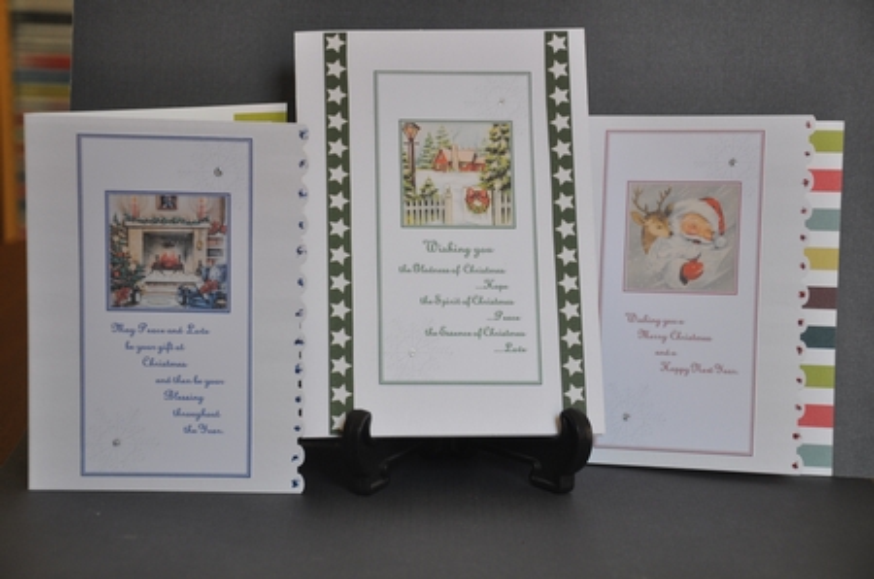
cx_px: 437
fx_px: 2108
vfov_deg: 15.6
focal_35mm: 87
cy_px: 290
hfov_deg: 23.4
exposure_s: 1/60
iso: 450
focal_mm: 58
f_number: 5
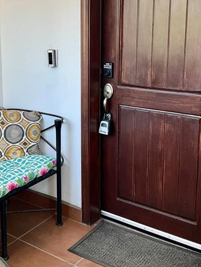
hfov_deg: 28.0
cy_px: 92
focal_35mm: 51
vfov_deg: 37.1
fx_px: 395
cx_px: 44
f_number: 1.8
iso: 40
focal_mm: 3
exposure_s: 1/60
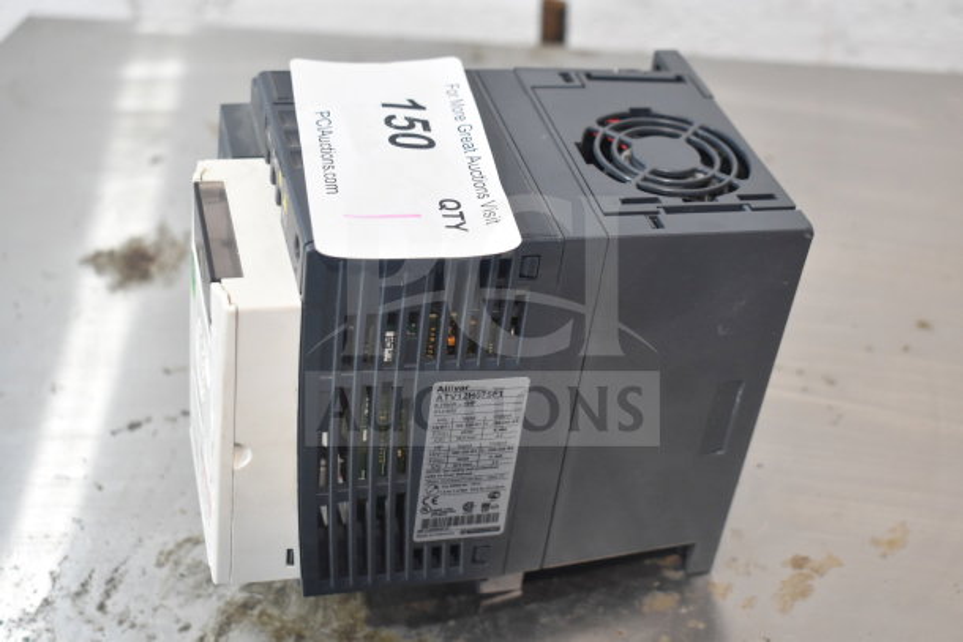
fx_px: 1405
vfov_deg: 25.8
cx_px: 482
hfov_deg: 37.8
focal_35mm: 52
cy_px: 321
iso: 1400
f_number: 4.5
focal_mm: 35
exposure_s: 1/60
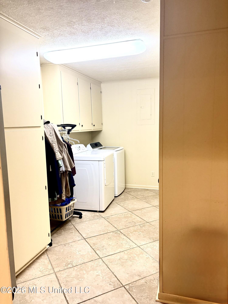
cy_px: 152
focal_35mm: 26
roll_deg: +1.3
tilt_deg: -5.4
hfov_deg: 53.1
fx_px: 228
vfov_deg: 67.3
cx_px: 114
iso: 160
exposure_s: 1/60
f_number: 1.6
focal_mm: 5.96
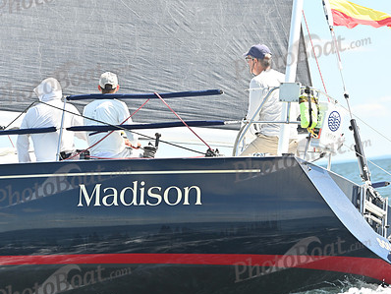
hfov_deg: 12.8
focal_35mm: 154
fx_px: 1741
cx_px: 183
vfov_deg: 9.6
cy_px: 119
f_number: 4.5
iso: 250
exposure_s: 1/1600
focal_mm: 110
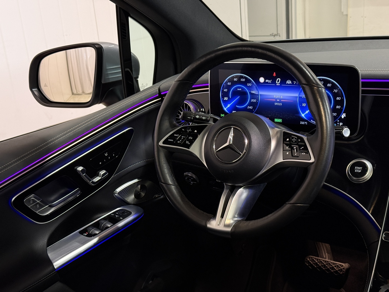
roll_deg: +5.5
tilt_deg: -18.6
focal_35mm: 48
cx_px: 194
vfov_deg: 30.3
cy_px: 146
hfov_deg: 39.7
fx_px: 539
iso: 200
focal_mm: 6.76
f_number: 1.78
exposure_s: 1/60
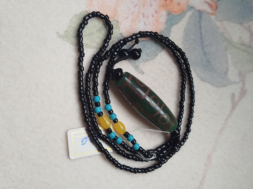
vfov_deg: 30.3
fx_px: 351
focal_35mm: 48
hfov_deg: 39.7
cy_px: 94
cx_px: 126
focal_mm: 5.31
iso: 50
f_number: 1.7
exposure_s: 1/281
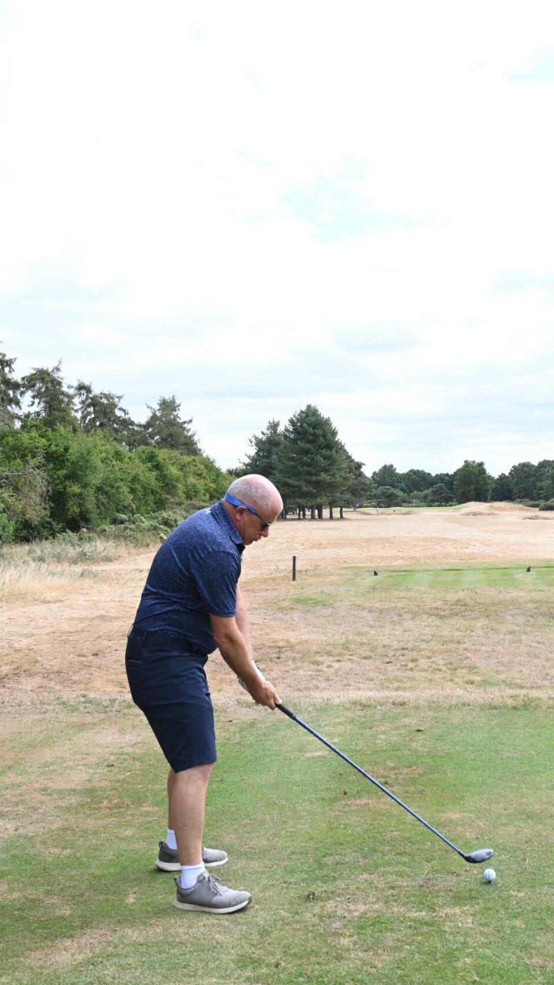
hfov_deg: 25.9
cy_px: 500
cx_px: 336
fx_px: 1201
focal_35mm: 46
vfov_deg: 44.6
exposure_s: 1/100
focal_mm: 36
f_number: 11
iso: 200
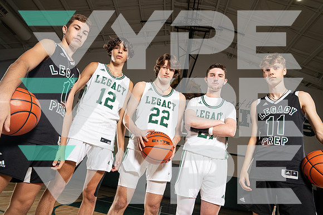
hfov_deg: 73.7
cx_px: 162
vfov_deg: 53.2
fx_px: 215
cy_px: 108
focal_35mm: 24
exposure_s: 1/250
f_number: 6.3
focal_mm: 24
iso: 320
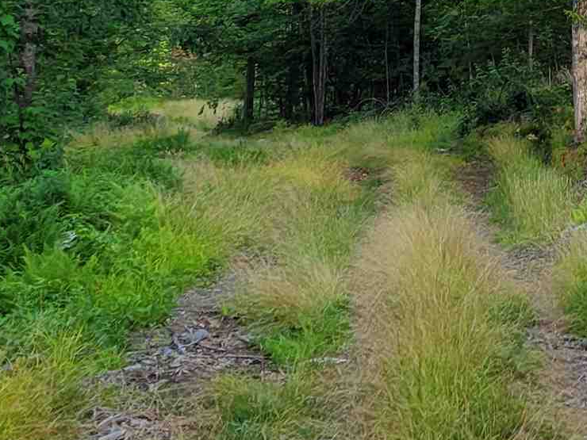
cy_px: -150
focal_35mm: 108
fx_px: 1831
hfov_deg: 17.8
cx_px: 590
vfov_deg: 13.2
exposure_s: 1/614
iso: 40
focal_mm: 5.4
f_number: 1.8
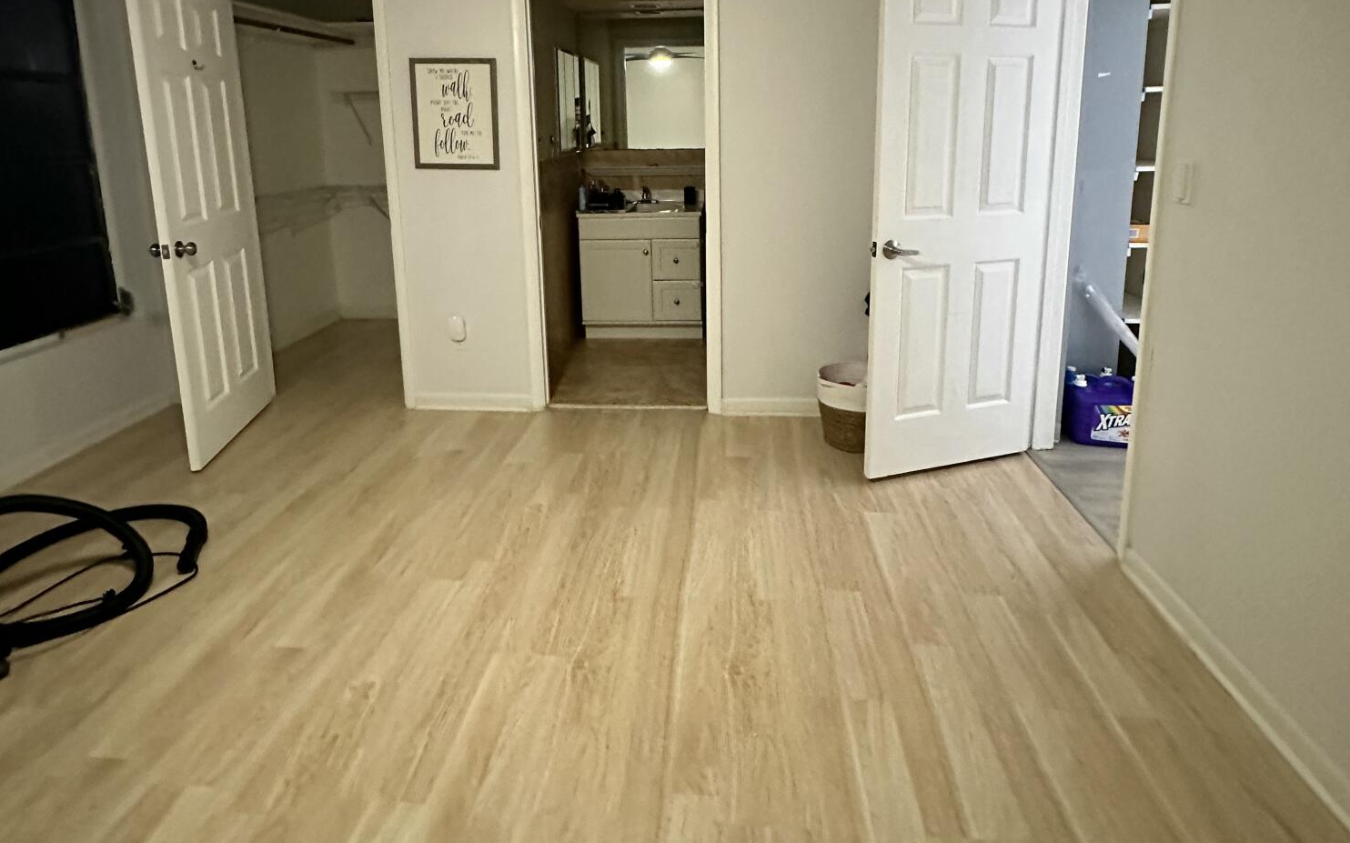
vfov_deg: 57.5
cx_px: 669
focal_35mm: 20
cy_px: 245
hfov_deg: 85.1
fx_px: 736
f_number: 2.2
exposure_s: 1/42
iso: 1000
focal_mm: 2.22
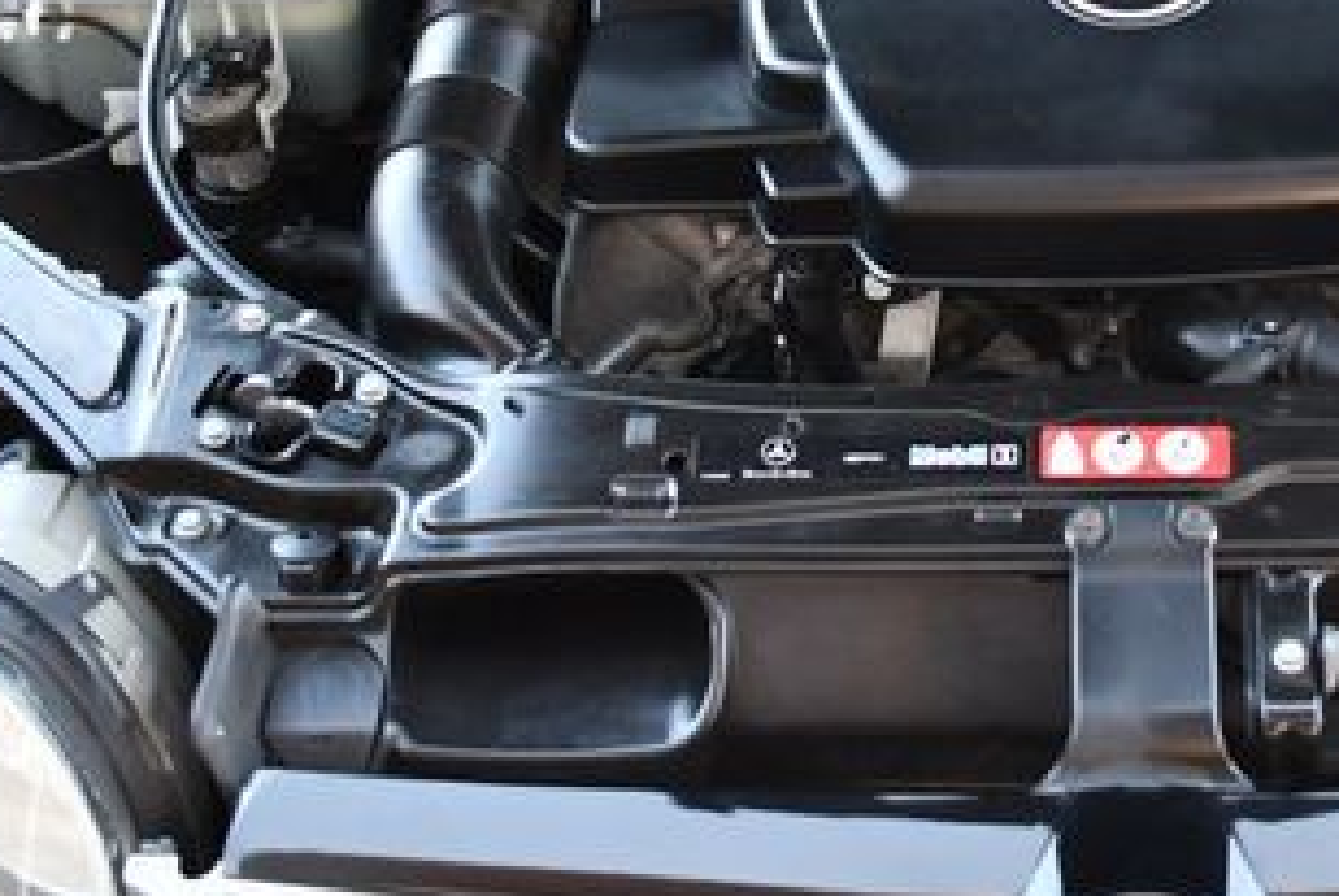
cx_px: 1117
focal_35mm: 83
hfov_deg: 24.0
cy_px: 65
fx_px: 3090
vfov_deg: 16.3
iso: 800
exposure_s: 1/160
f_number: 3.8
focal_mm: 20
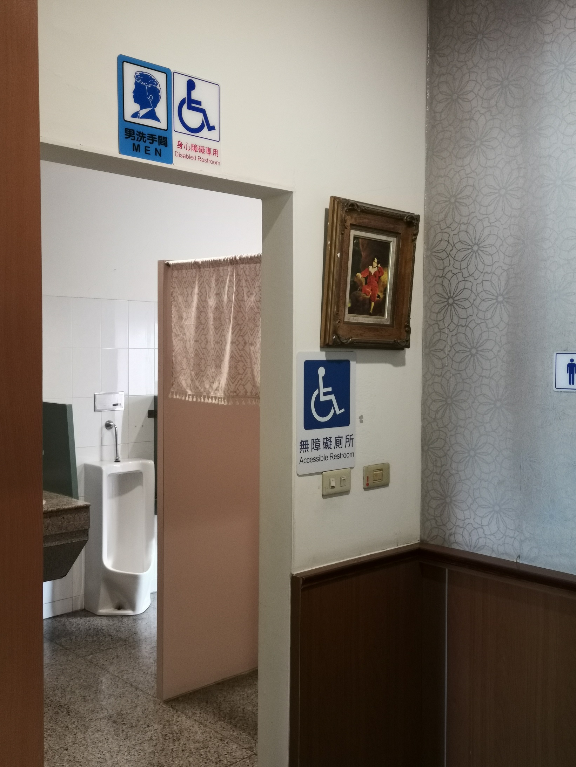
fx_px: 776
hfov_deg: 40.7
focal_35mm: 35
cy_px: 384
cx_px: 288
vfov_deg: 52.6
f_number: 1.8
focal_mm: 5.58
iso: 500
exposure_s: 1/40
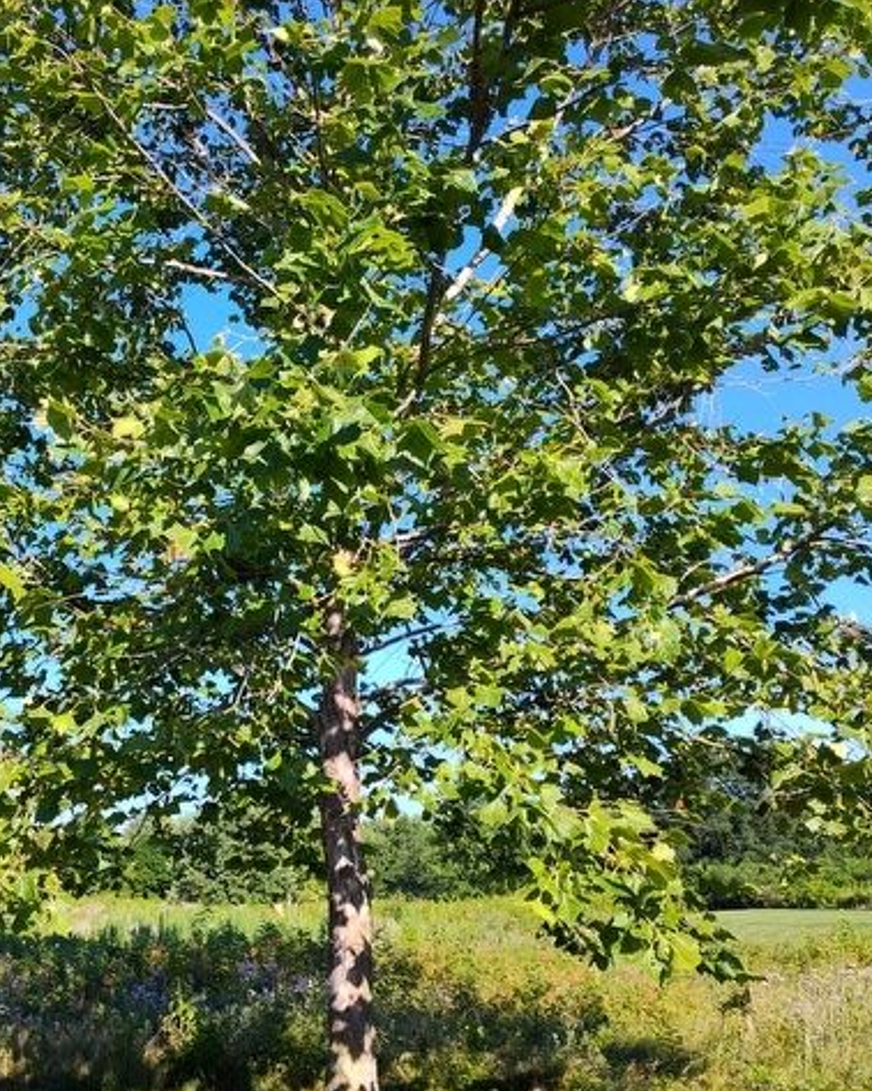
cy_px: 558
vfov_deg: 48.0
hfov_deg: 38.0
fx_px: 1227
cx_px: 198
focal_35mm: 38
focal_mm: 5.56
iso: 100
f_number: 1.8
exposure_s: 1/873
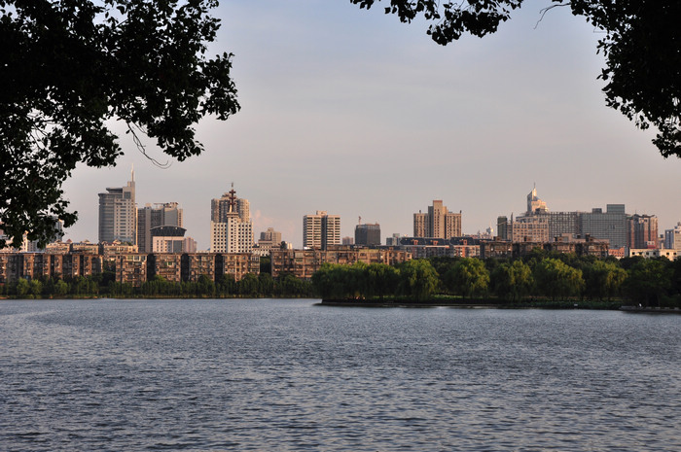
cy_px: 226
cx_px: 340
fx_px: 1360
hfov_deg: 28.1
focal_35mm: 72
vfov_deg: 18.9
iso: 200
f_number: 11
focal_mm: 48
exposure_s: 1/200
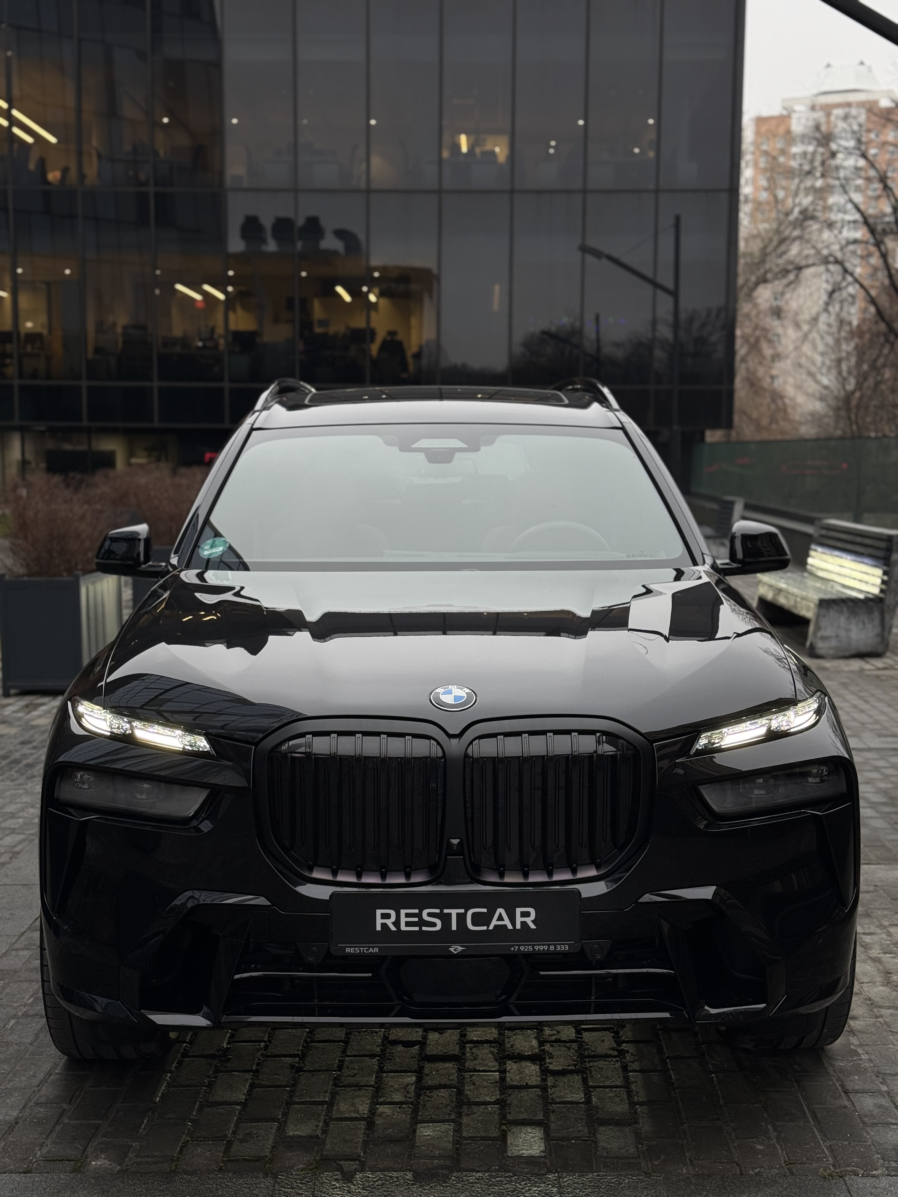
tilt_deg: -5.1
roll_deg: -0.8
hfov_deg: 30.3
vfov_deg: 39.7
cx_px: 449
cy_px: 598
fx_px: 1660
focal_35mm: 48
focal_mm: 6.76
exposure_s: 1/98
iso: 50
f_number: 1.78
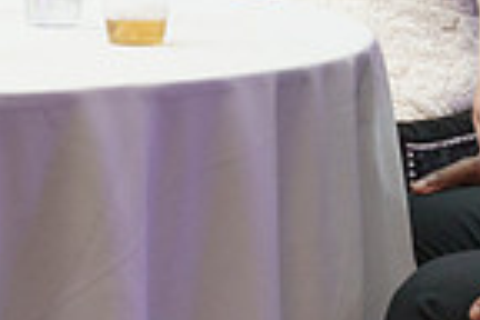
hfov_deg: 10.2
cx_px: 406
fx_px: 2680
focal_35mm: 201
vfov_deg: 6.7
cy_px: -161
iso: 2000
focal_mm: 47
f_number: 5.6
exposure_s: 1/100
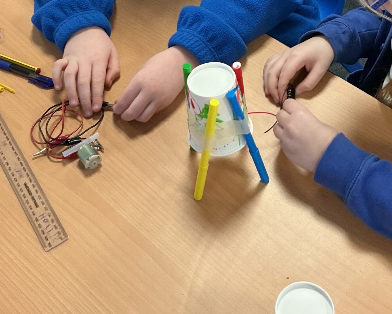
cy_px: 50
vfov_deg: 26.1
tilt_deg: -47.2
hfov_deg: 32.9
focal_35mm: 57
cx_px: 230
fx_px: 661
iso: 125
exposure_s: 1/60
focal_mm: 3
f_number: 1.8
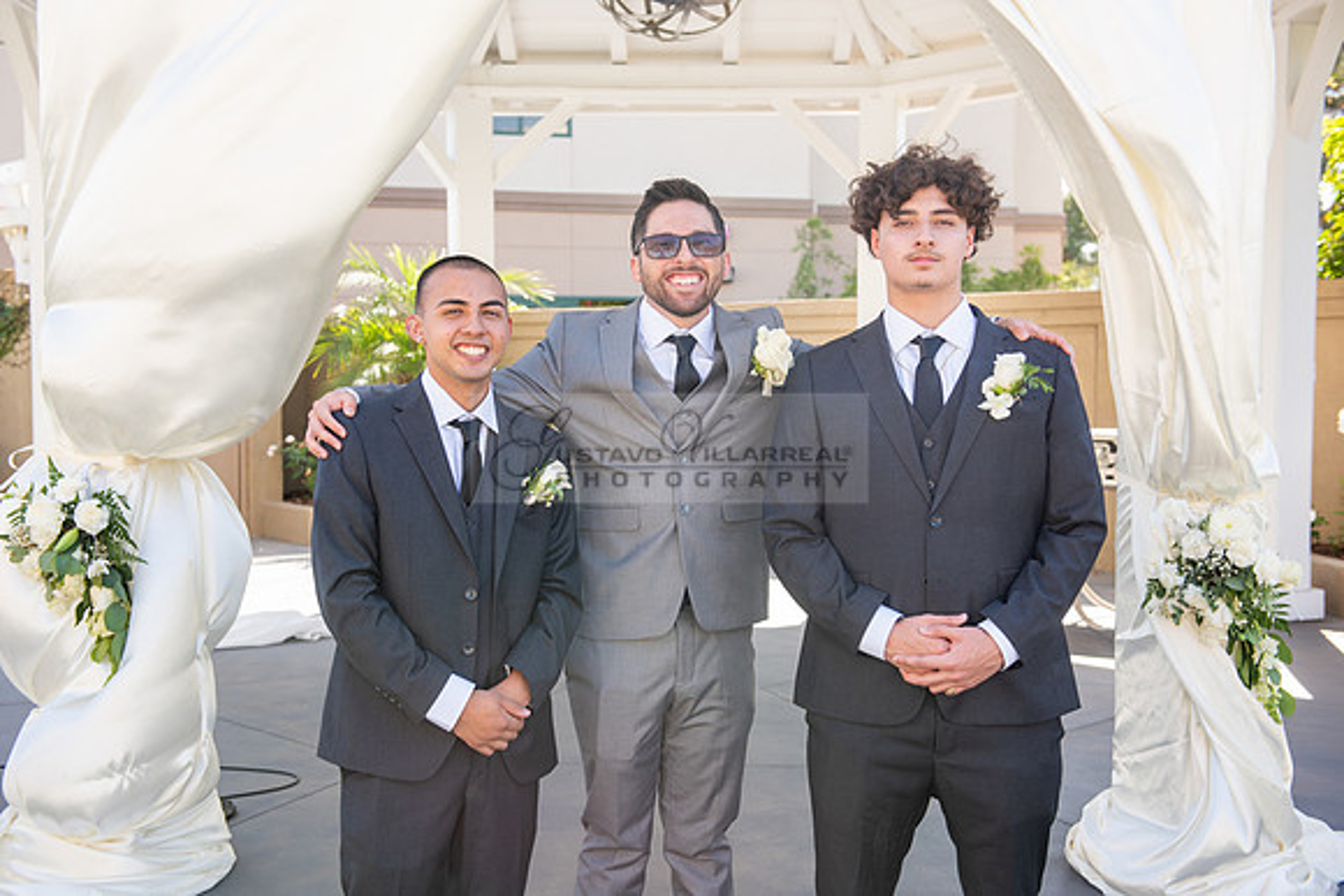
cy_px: 448
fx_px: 1643
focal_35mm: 44
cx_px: 672
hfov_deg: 44.5
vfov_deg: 30.5
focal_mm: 44
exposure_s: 1/125
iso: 100
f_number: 5
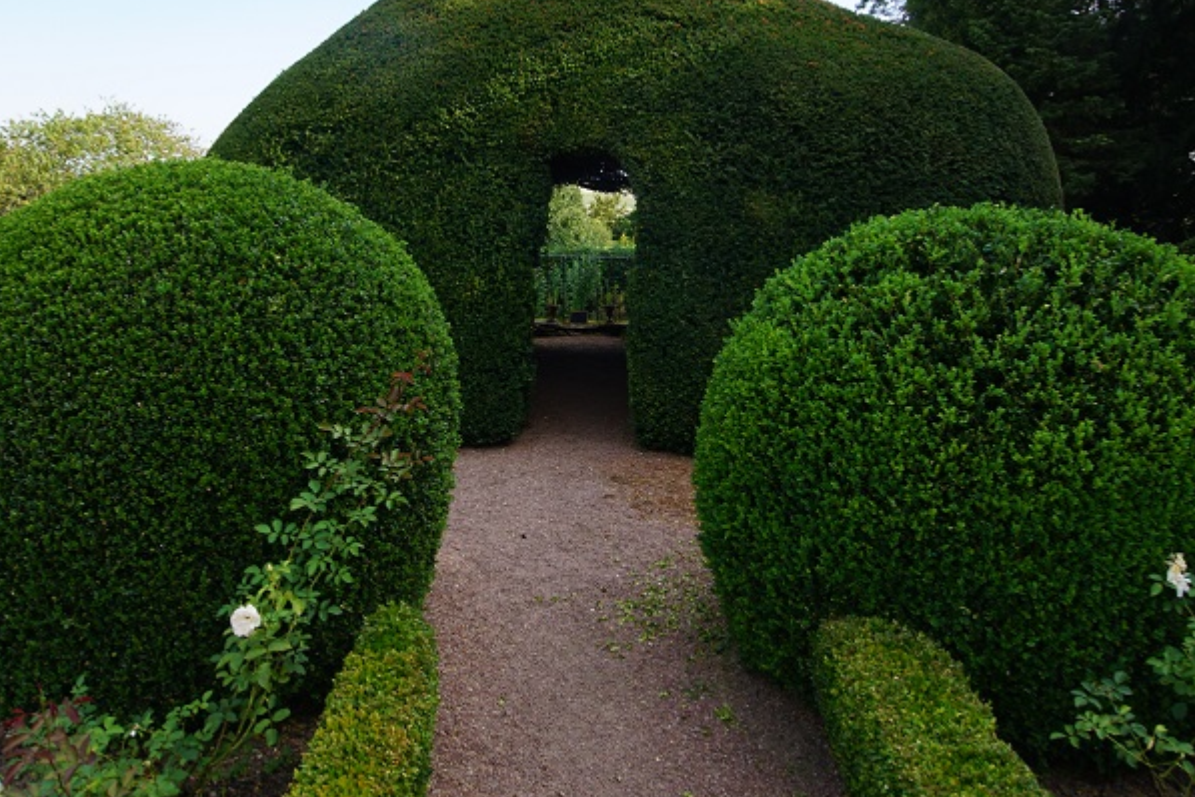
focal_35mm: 27
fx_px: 896
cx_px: 581
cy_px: 252
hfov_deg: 67.4
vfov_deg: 47.0
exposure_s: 1/100
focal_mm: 10
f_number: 6.3
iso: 100
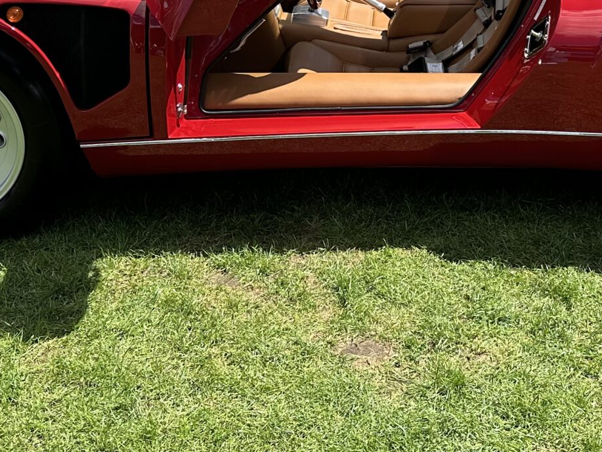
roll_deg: +0.2
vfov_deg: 20.1
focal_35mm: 67
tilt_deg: -11.1
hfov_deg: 28.8
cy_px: -137
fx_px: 1165
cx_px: 404
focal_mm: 6.86
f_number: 1.78
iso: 80
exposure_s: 1/3356
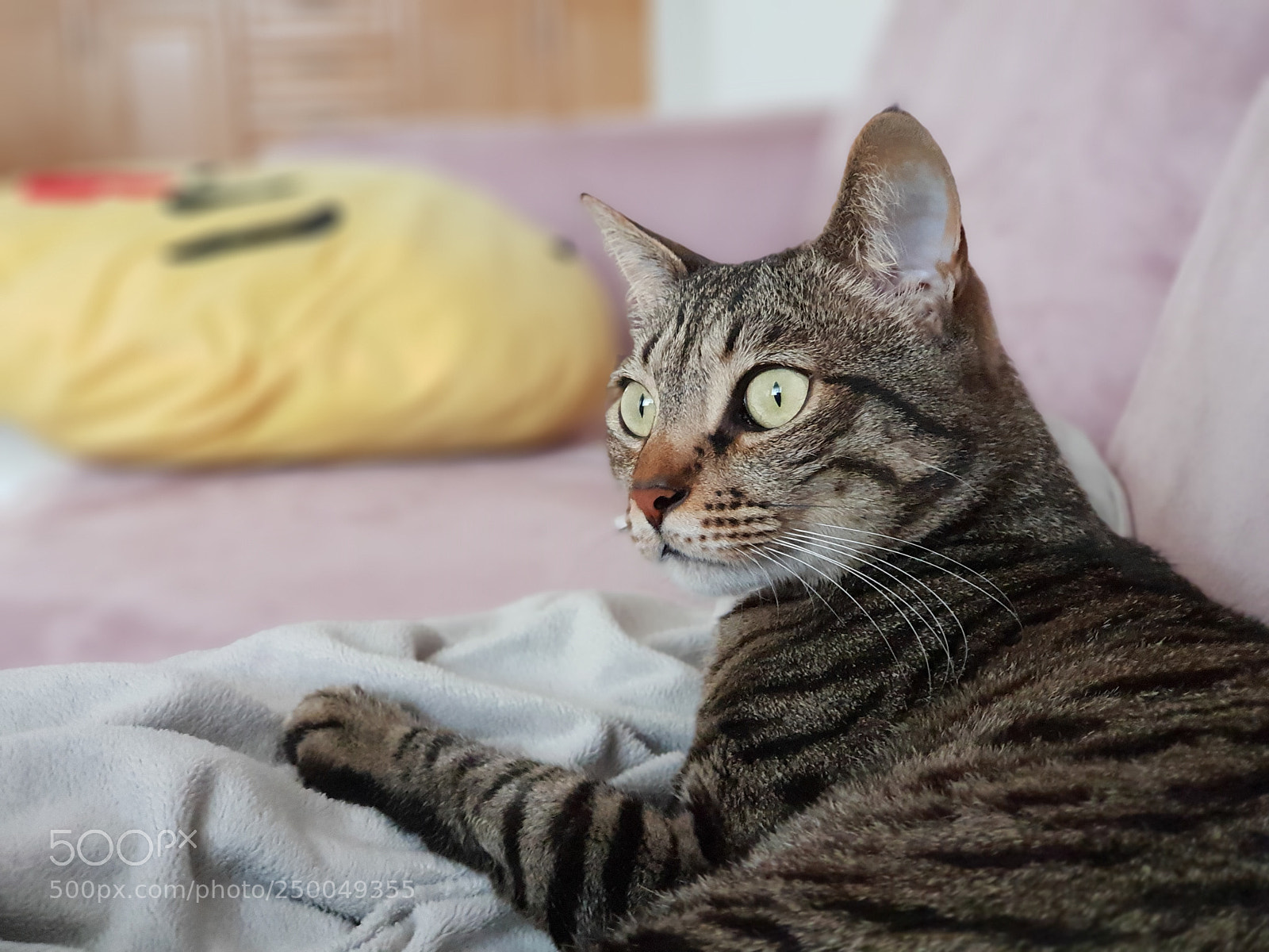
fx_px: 1906
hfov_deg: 36.8
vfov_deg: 28.0
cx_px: 634
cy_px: 476
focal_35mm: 52
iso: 500
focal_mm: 6
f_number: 2.4
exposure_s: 1/33
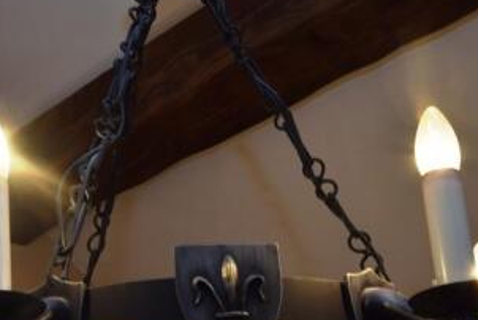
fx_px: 864
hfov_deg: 30.8
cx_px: 175
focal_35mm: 65
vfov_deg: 20.9
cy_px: 226
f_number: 8
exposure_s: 1/30
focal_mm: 20
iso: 100
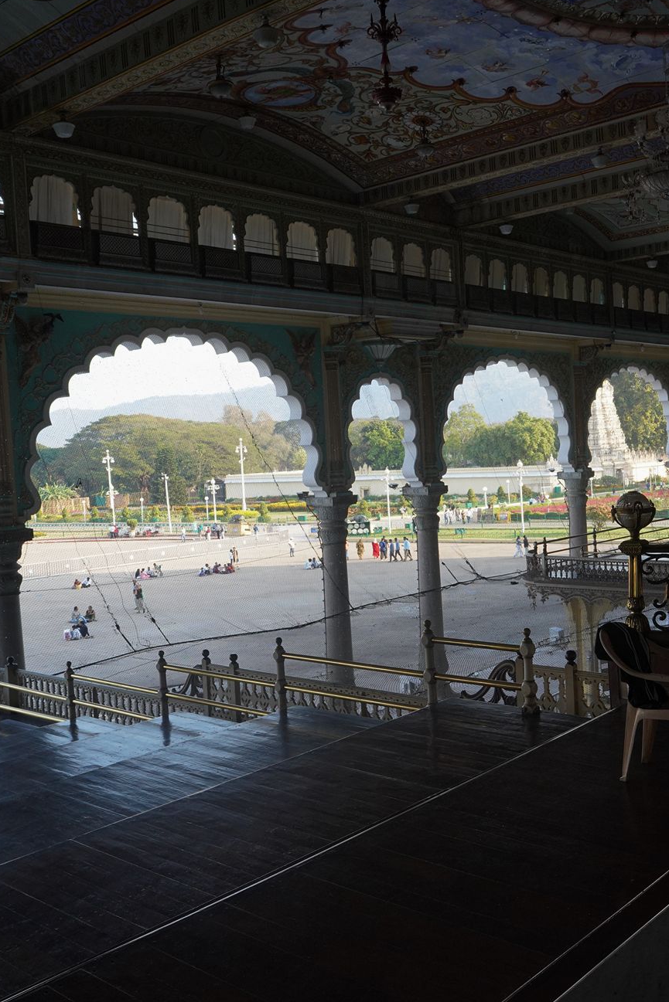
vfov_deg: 51.9
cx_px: 382
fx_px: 1031
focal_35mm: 37
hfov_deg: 35.9
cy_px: 504
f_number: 8
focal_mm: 24
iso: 800
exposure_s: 1/200
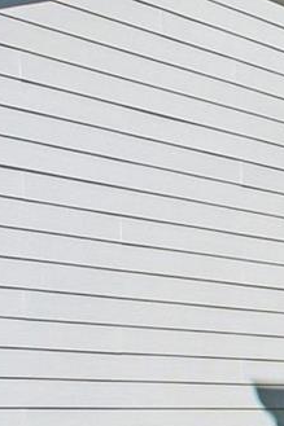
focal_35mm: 137
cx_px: 1315
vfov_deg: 14.9
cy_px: 304
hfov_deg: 6.6
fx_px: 1623
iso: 100
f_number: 2.8
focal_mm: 8.4
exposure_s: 1/200
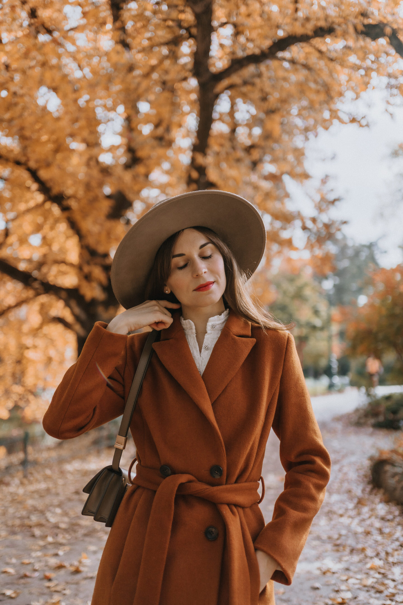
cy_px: 302
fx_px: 588
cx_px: 202
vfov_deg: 54.4
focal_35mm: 35
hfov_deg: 37.9
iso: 100
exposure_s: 1/2000
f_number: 1.8
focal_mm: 35
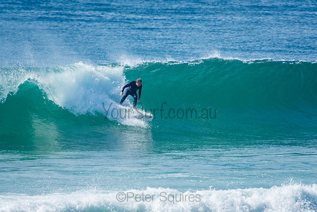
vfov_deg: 2.3
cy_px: 106
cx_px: 158
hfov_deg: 3.4
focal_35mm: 600
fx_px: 5284
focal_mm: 400
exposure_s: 1/1250
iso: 280
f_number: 5.6
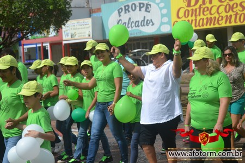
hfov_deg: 21.9
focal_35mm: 93
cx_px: 122
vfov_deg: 14.7
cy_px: 82
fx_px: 633
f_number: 6.3
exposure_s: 1/640
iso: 100
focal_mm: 62
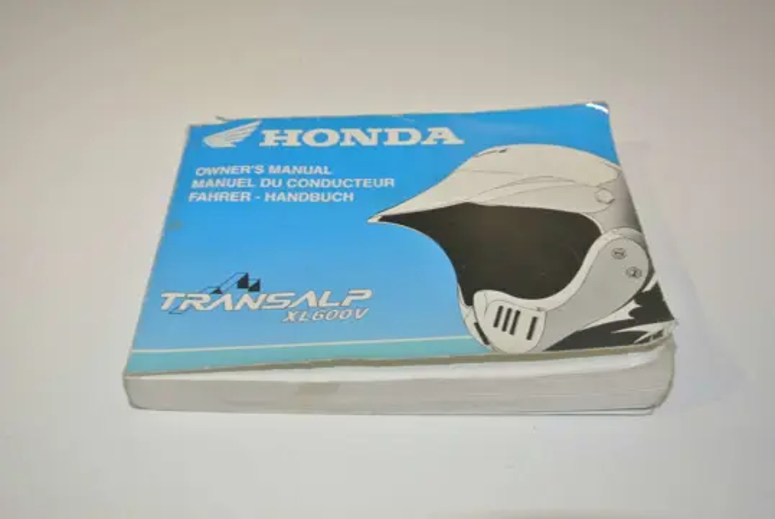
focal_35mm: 36
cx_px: 388
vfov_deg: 37.0
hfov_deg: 53.1
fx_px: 776
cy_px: 260
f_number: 4
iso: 200
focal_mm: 13.6
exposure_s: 1/60
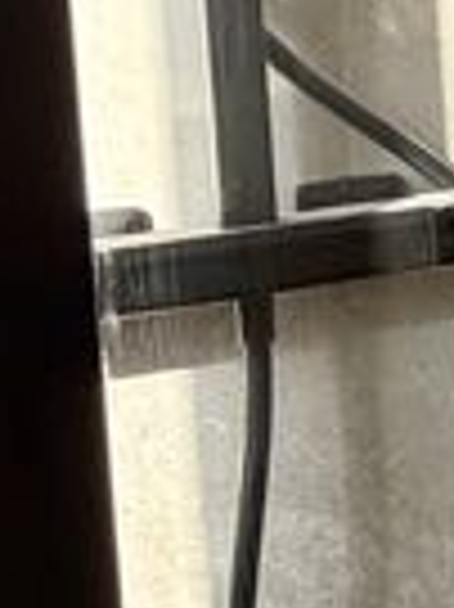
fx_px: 1822
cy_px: 50
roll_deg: +0.8
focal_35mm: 104
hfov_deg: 10.6
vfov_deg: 18.6
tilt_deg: -6.0
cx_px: 1299
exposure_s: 1/194
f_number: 2.2
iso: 40
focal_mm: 2.22
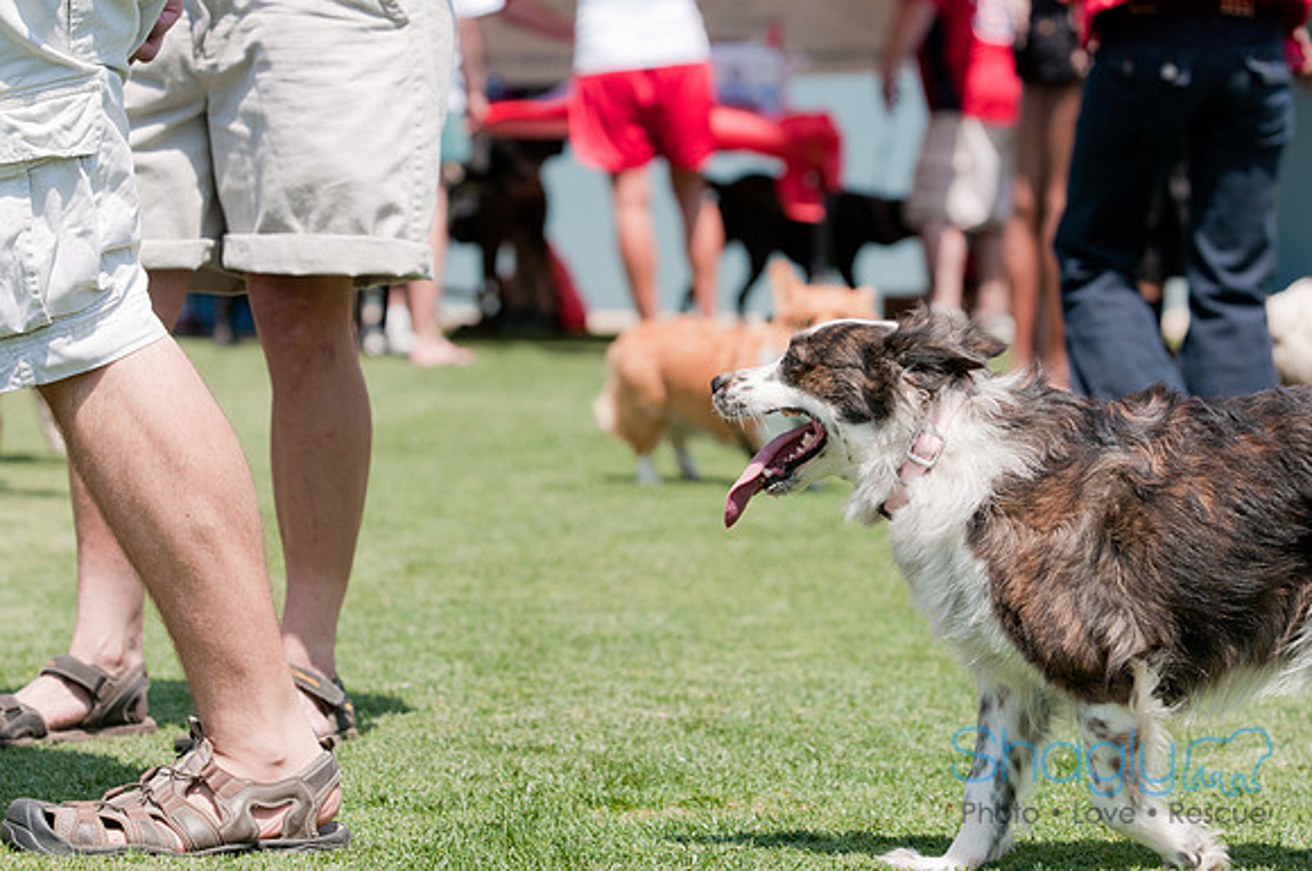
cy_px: 436
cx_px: 656
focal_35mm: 168
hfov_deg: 12.2
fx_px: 6114
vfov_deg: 8.1
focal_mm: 112
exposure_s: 1/640
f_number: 5.6
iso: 200
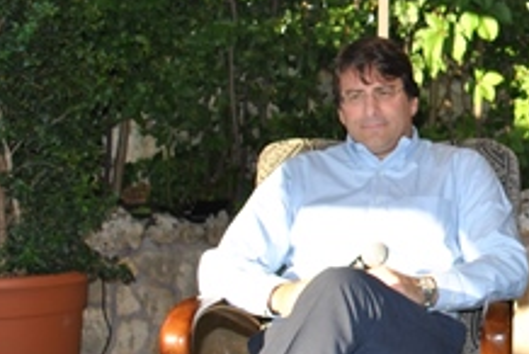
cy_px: 99
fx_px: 1295
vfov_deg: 15.5
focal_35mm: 88
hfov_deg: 21.2
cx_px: 660
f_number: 3.8
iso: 100
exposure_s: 1/160
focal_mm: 20
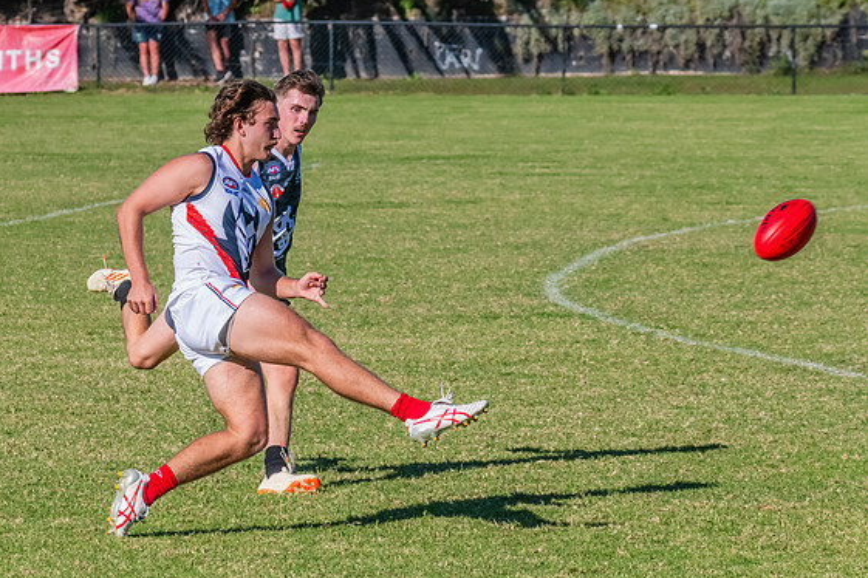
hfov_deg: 5.3
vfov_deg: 3.5
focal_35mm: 388
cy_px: 225
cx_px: 228
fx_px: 9354
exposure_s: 1/1600
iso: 1600
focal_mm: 260
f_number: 16
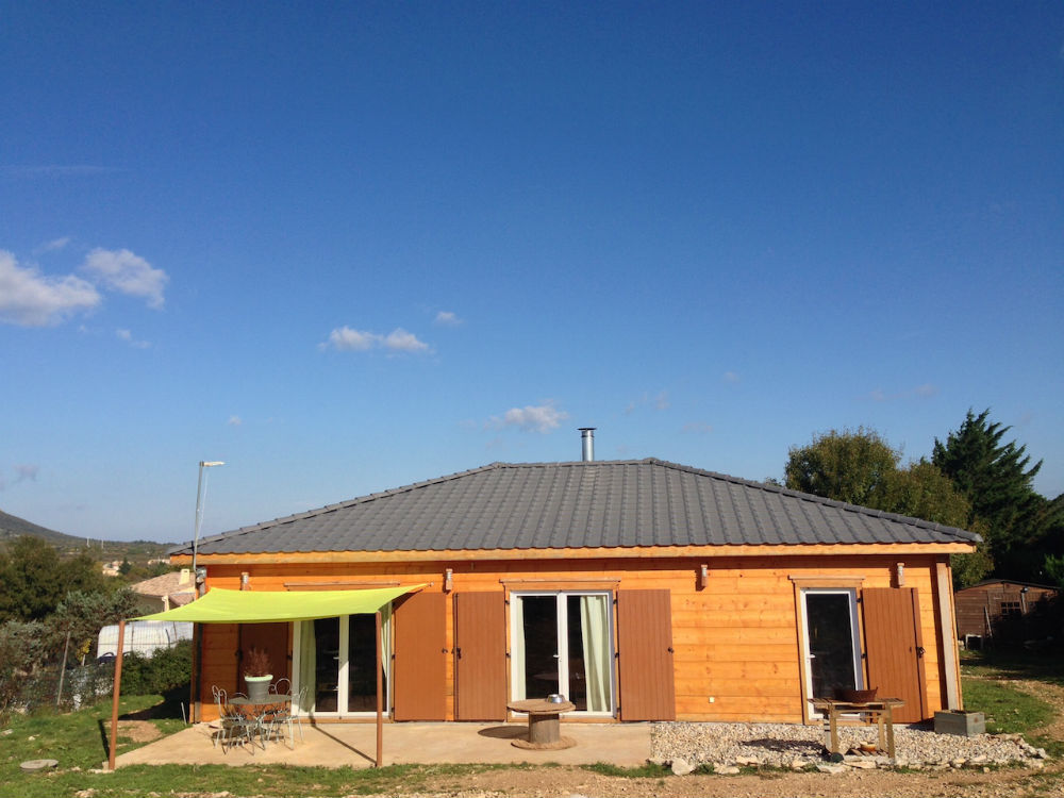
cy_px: 399
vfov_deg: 42.9
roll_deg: +0.2
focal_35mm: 33
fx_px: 1014
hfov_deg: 55.4
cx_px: 532
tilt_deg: +8.2
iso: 50
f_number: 2.4
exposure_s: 1/1869
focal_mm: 4.12
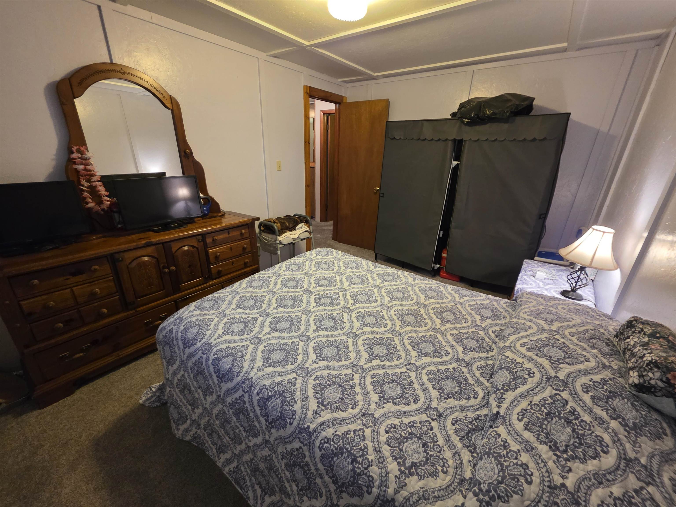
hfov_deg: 106.2
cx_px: 338
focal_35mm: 13
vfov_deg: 89.9
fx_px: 254
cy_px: 254
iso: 400
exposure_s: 1/60
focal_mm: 2.2
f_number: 1.9
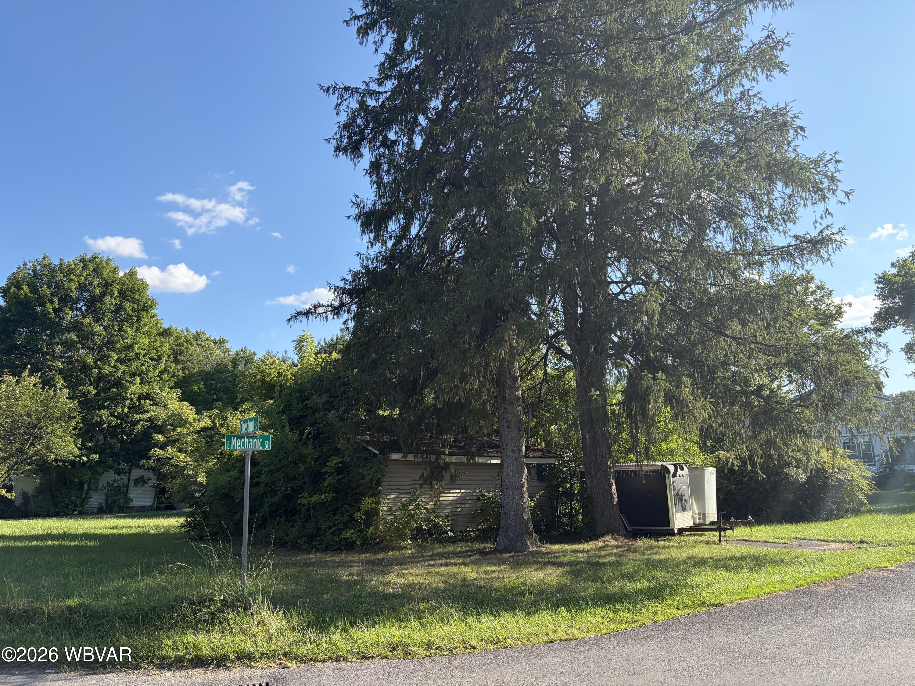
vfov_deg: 53.1
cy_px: 343
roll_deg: +1.9
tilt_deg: +13.8
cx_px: 458
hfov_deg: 67.3
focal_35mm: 26
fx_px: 687
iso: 64
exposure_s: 1/1901
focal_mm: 5.96
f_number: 1.6
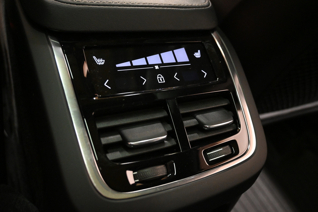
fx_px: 278
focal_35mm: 32
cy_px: 106
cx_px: 159
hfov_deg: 59.5
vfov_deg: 41.7
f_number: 4
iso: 5000
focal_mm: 21
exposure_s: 1/30
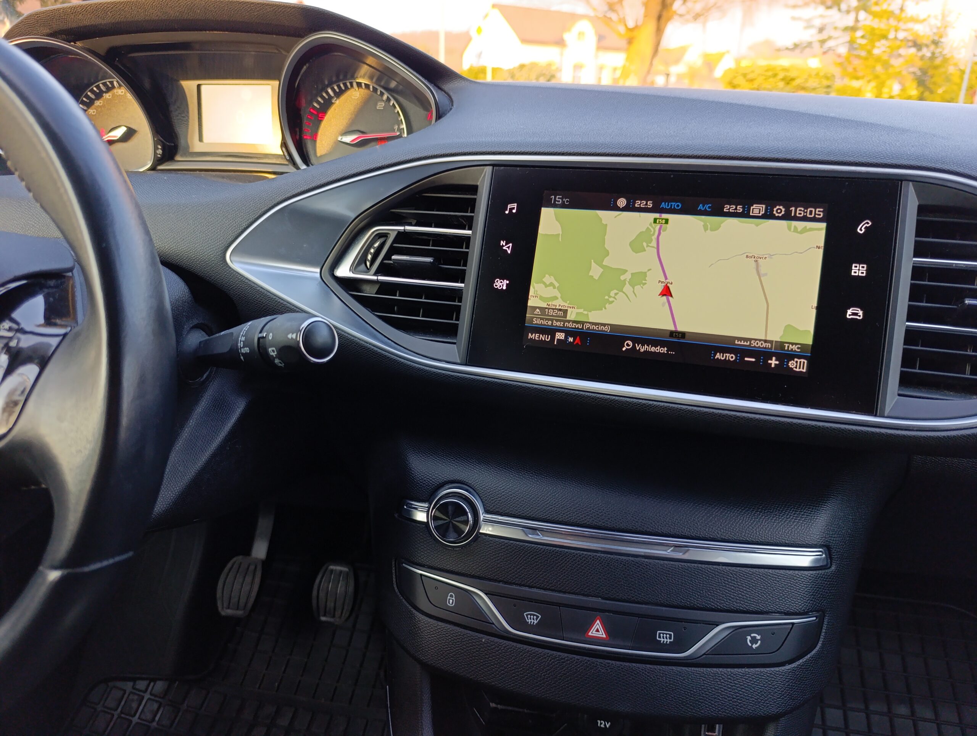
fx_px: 650
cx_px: 488
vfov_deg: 59.0
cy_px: 368
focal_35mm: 23
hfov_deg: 73.8
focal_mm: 6.14
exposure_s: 1/100
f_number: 1.6
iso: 200
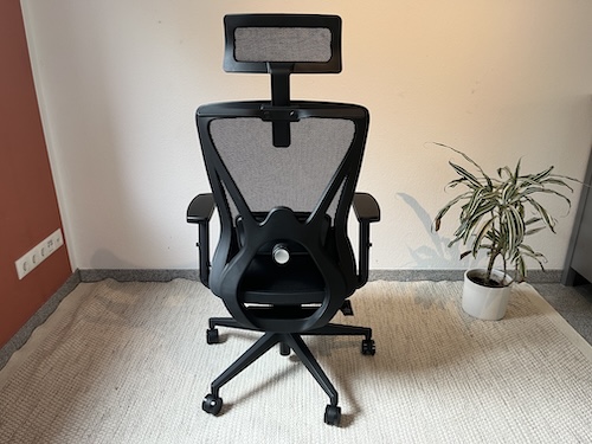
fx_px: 445
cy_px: 222
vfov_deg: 53.1
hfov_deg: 67.3
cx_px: 296
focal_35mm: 26
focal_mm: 5.1
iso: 80
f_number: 1.6
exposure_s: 1/50
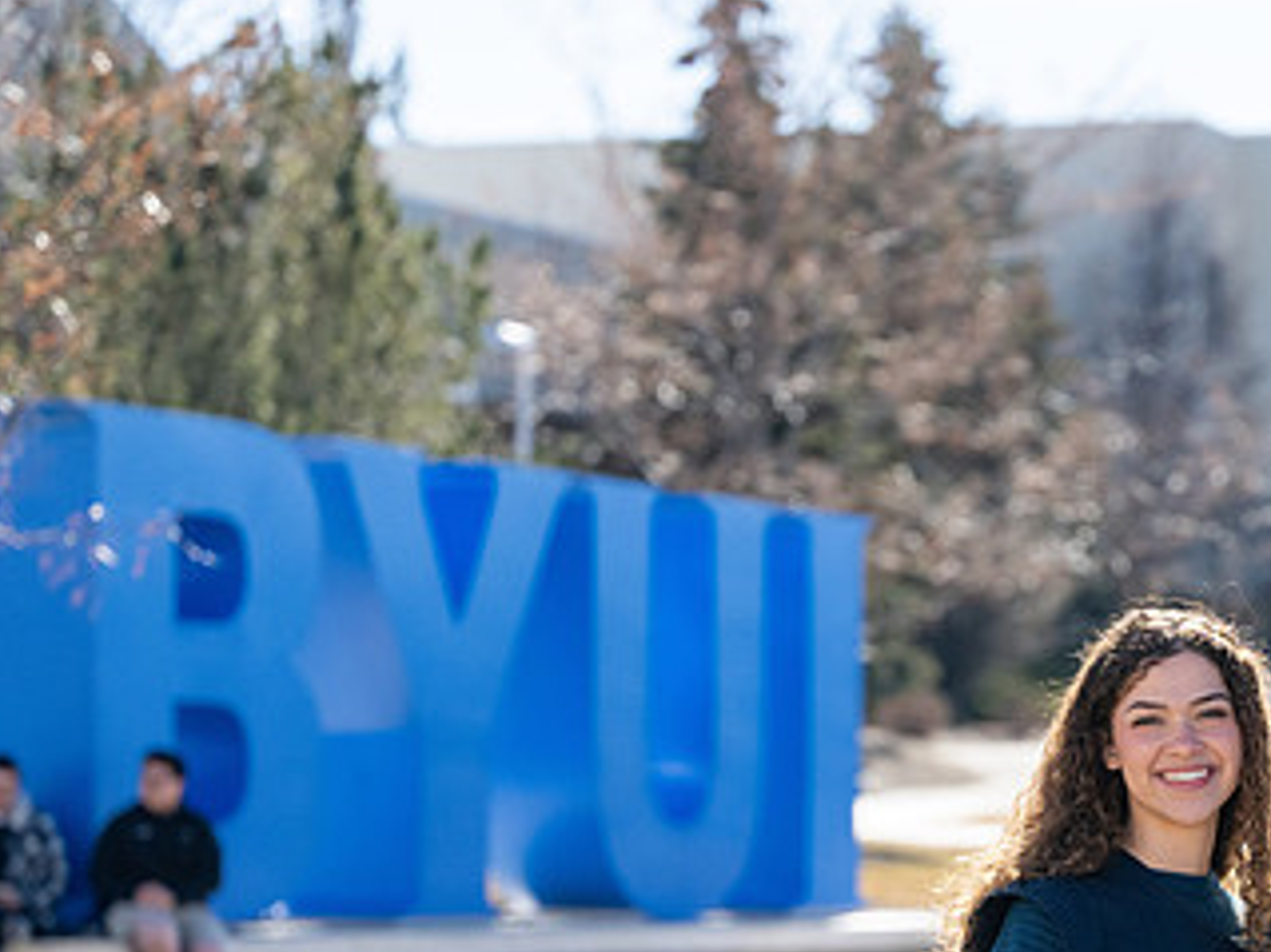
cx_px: 1177
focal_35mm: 161
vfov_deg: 9.2
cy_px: 775
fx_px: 5909
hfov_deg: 12.2
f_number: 2.8
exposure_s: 1/6400
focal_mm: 70
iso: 640
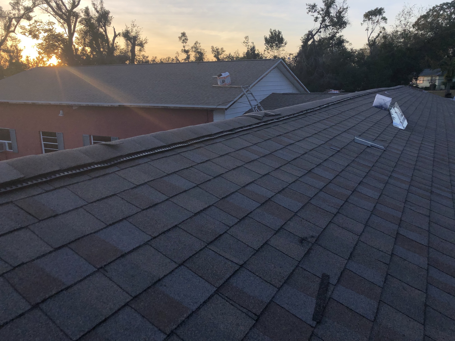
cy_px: 170
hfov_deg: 63.4
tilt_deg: -13.6
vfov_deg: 49.7
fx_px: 368
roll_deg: +0.6
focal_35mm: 28
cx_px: 228
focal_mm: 4
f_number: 1.8
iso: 20
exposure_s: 1/991
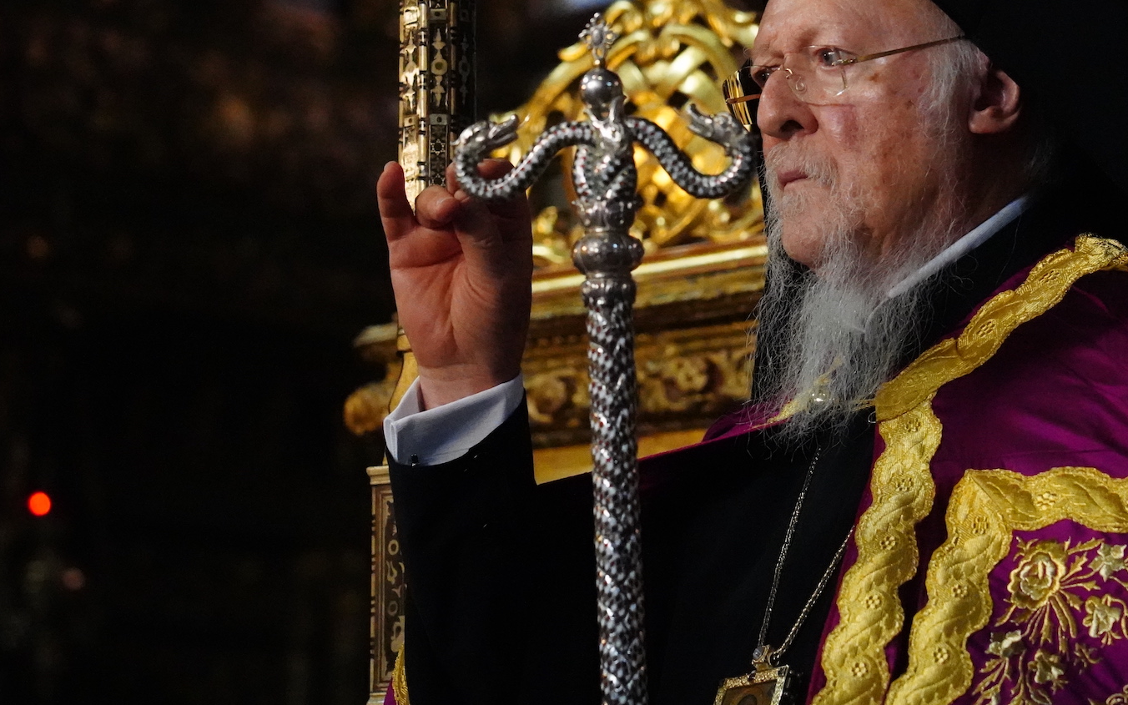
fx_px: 4673
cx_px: 730
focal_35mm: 152
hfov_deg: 13.7
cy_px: 260
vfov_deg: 8.6
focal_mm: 105
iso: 25600
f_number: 5
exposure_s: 1/500
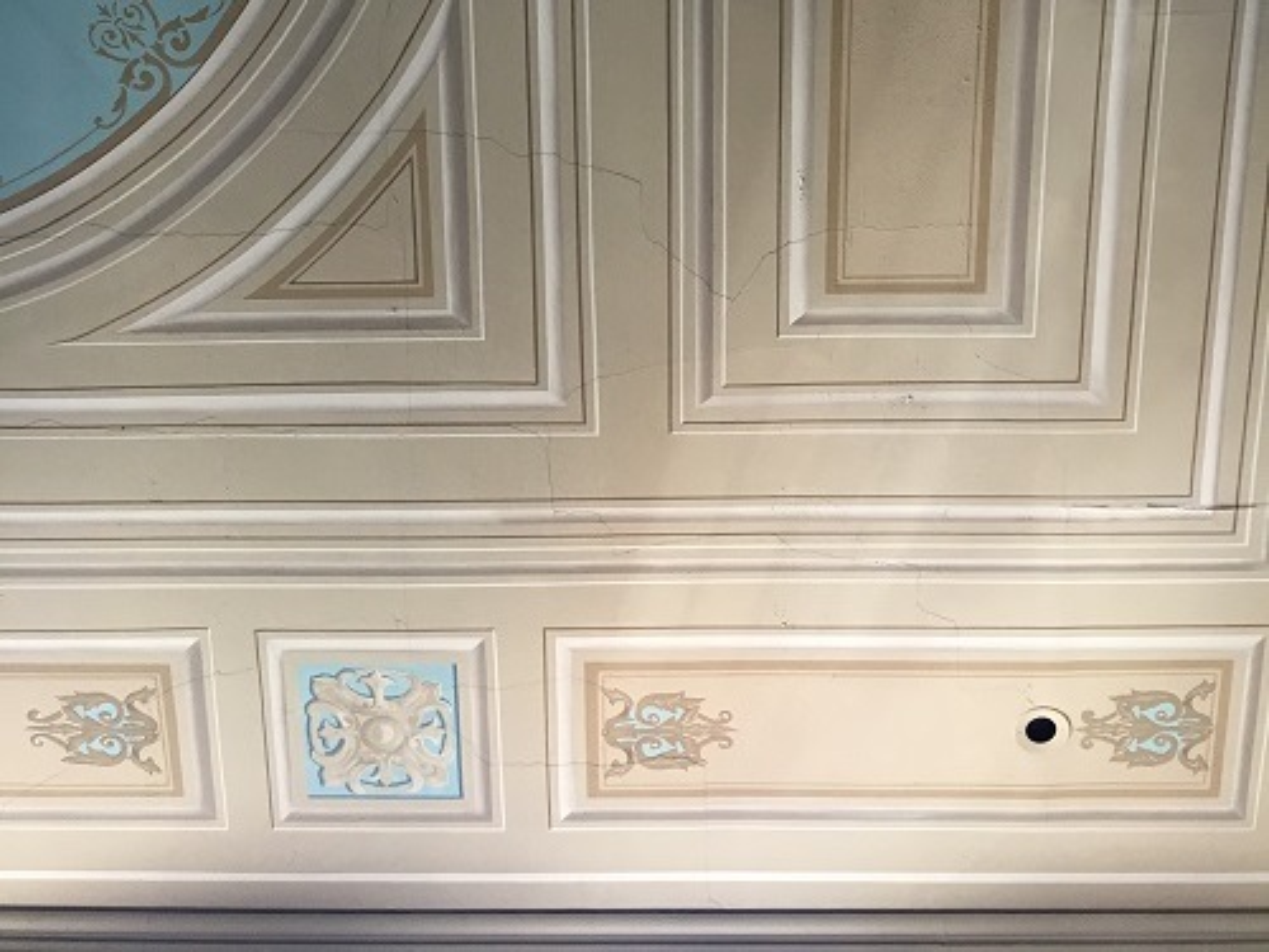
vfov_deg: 48.2
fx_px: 1063
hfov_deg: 61.7
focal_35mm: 29
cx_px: 634
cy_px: 476
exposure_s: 1/30
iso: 80
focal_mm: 4.15
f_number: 2.2
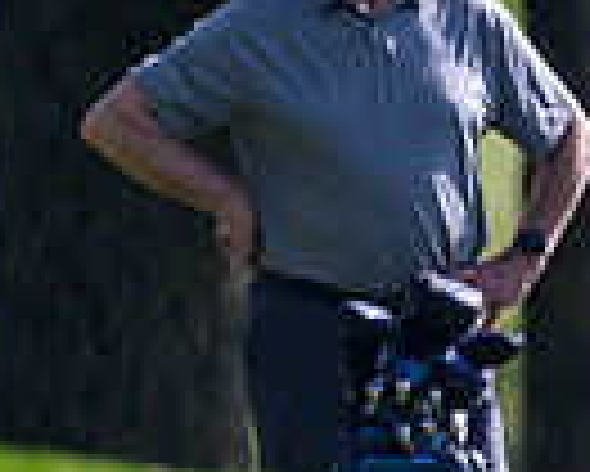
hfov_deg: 0.6
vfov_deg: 0.5
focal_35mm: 3027
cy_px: 261
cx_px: 1386
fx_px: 52896
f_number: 4
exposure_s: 1/3200
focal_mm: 560
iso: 500
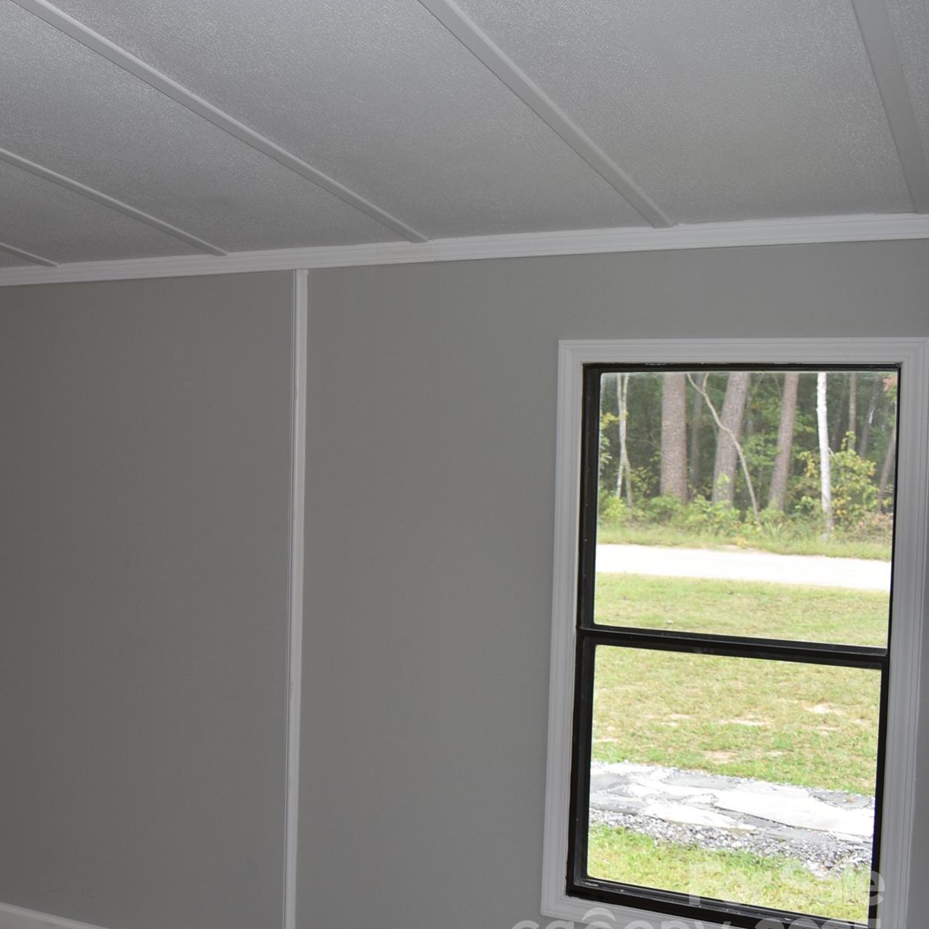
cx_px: 161
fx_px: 1427
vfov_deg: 36.1
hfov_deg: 34.7
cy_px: 485
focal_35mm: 47
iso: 250
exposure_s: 1/125
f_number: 5.6
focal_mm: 22
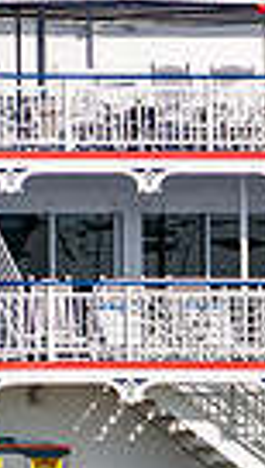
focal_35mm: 1350
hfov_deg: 0.9
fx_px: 16781
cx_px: 478
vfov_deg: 1.6
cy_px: 625
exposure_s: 1/250
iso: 100
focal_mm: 300
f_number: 8
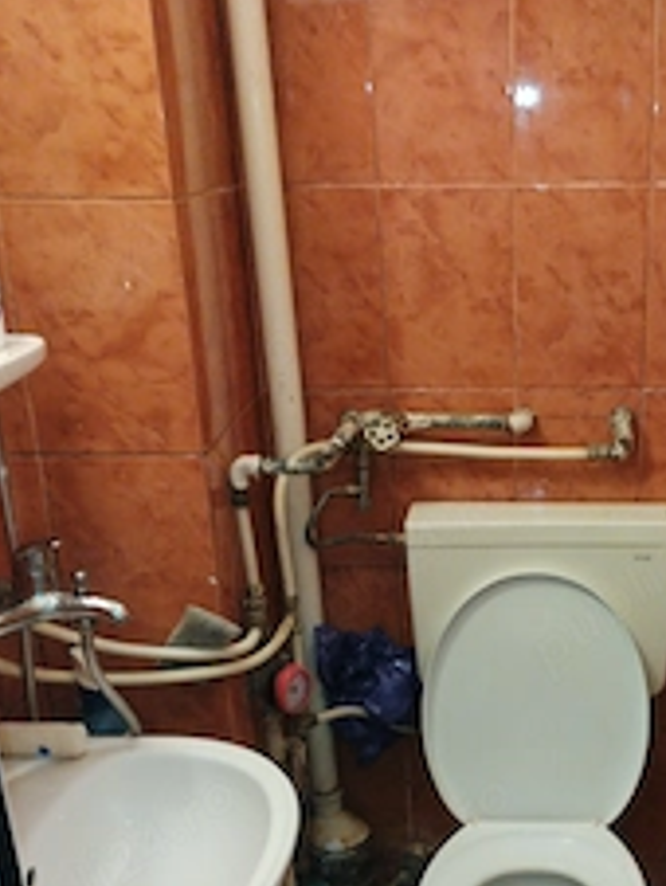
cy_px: 639
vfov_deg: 40.3
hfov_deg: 30.9
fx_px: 1178
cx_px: 521
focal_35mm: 46
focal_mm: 4.26
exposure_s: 1/16.7
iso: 1067
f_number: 1.8
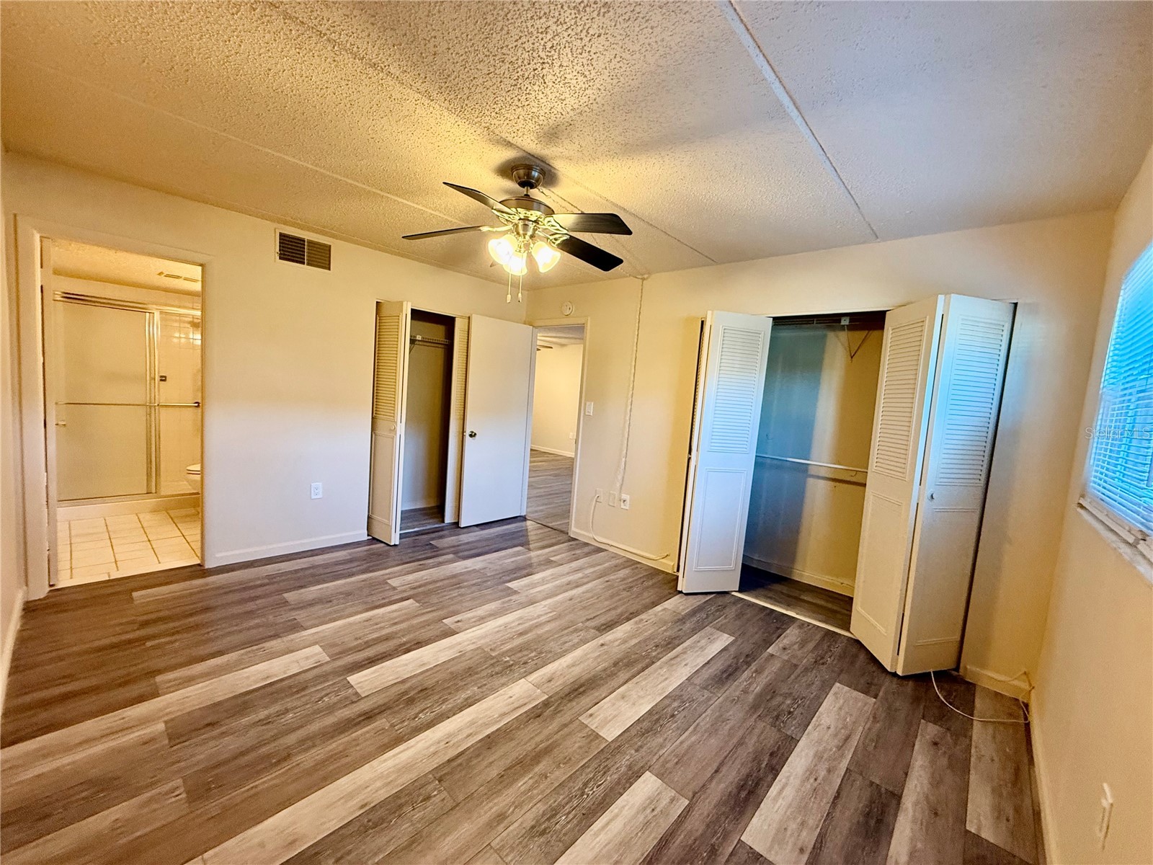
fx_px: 466
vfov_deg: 85.7
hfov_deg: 102.1
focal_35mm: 14
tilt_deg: -4.4
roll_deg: -4.2
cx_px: 576
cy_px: 432
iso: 400
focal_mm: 2.22
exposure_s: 1/60
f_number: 2.2
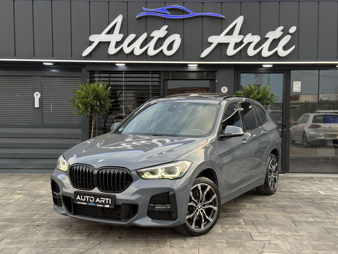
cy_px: 127
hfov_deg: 39.7
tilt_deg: -1.7
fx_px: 469
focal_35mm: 48
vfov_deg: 30.3
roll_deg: +0.1
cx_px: 169
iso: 100
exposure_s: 1/254
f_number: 1.78
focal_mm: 6.76
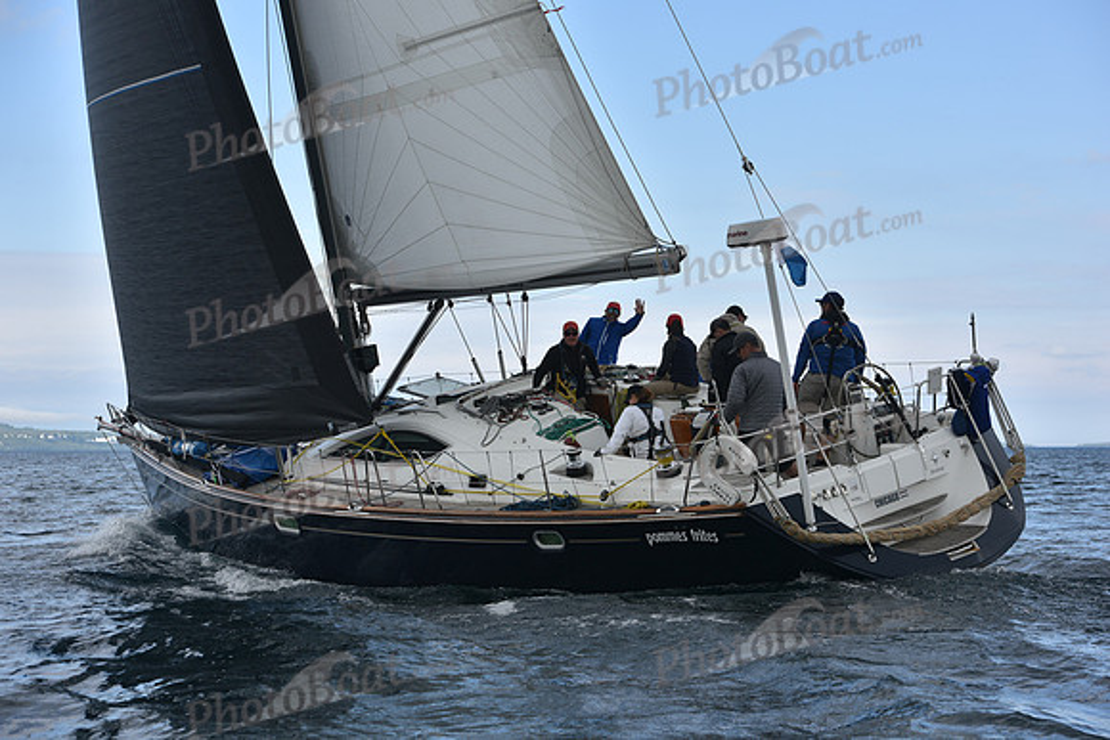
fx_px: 2159
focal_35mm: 70
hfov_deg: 28.8
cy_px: 370
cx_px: 555
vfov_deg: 19.5
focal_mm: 70
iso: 250
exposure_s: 1/800
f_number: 6.3
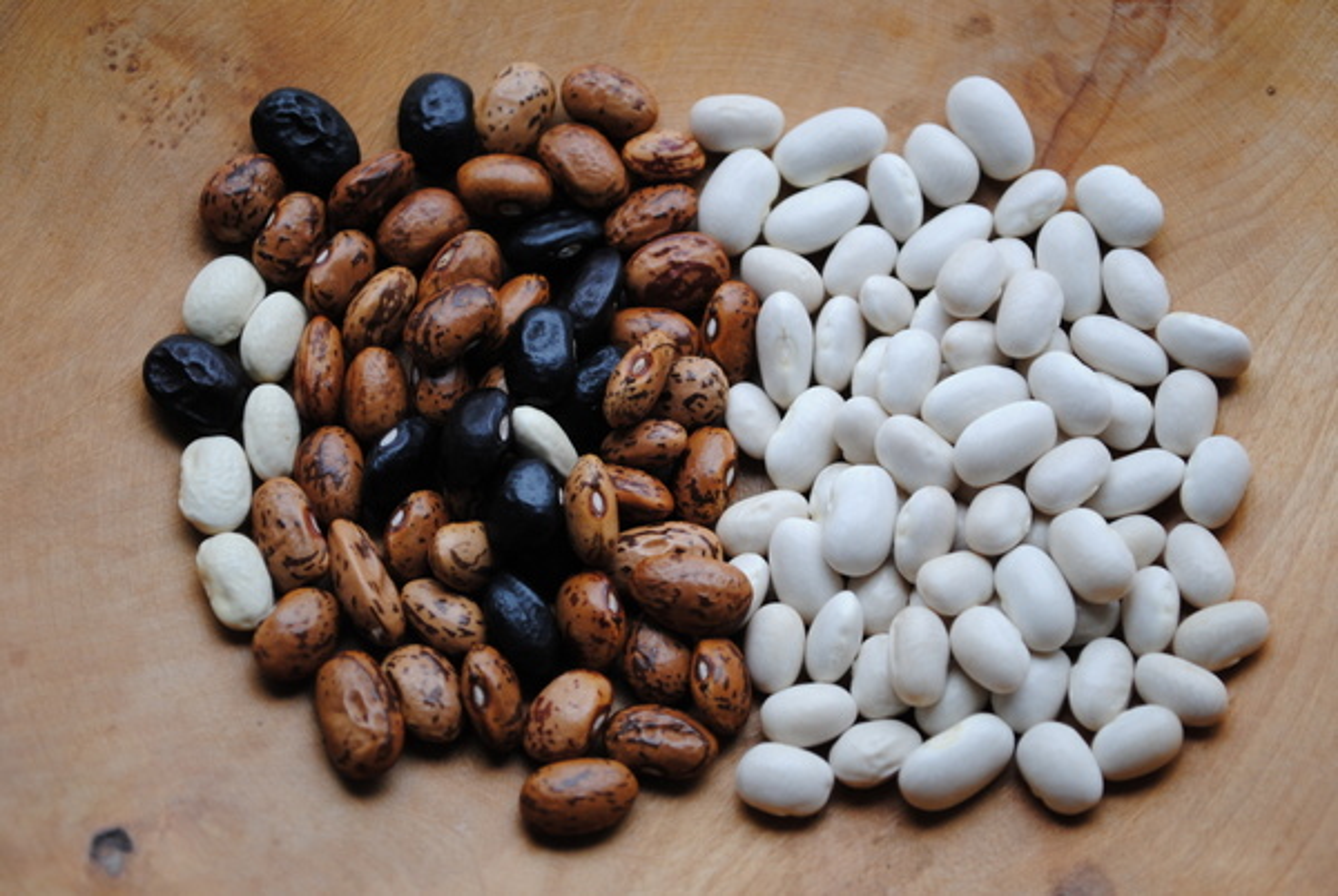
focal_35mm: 82
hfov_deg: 24.6
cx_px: 669
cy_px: 448
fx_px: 3071
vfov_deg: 16.6
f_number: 5.6
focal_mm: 55
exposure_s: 1/60
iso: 280
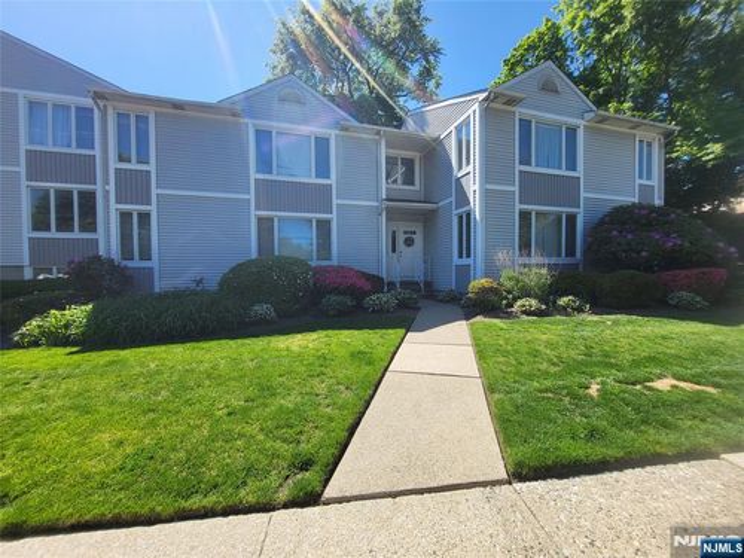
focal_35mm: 13
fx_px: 279
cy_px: 279
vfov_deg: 89.9
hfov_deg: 106.2
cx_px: 372
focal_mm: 1.74
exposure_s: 1/728
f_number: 2.2
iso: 32
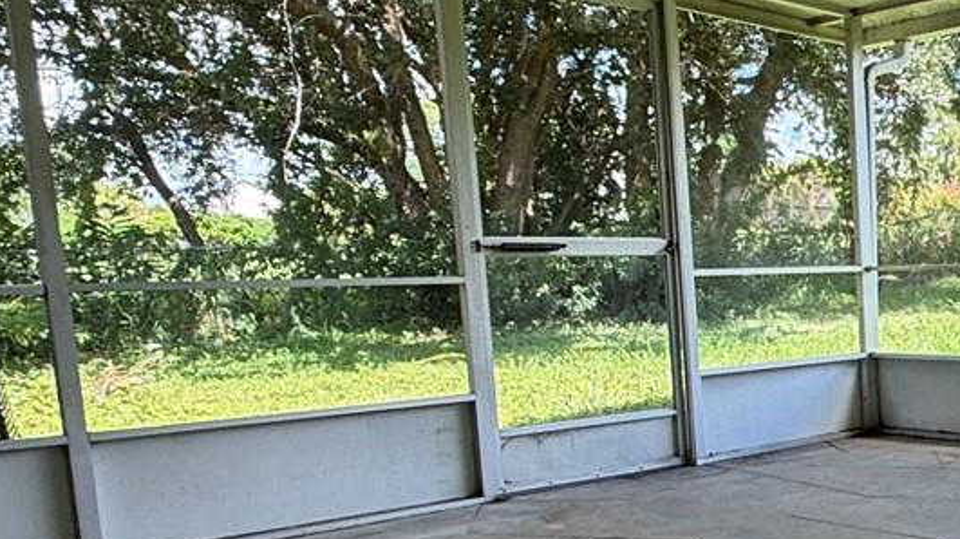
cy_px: 405
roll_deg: +1.6
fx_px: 1170
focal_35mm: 46
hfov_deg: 38.1
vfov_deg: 25.6
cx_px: 1023
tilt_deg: -7.3
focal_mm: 2.22
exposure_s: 1/158
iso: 40
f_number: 2.2
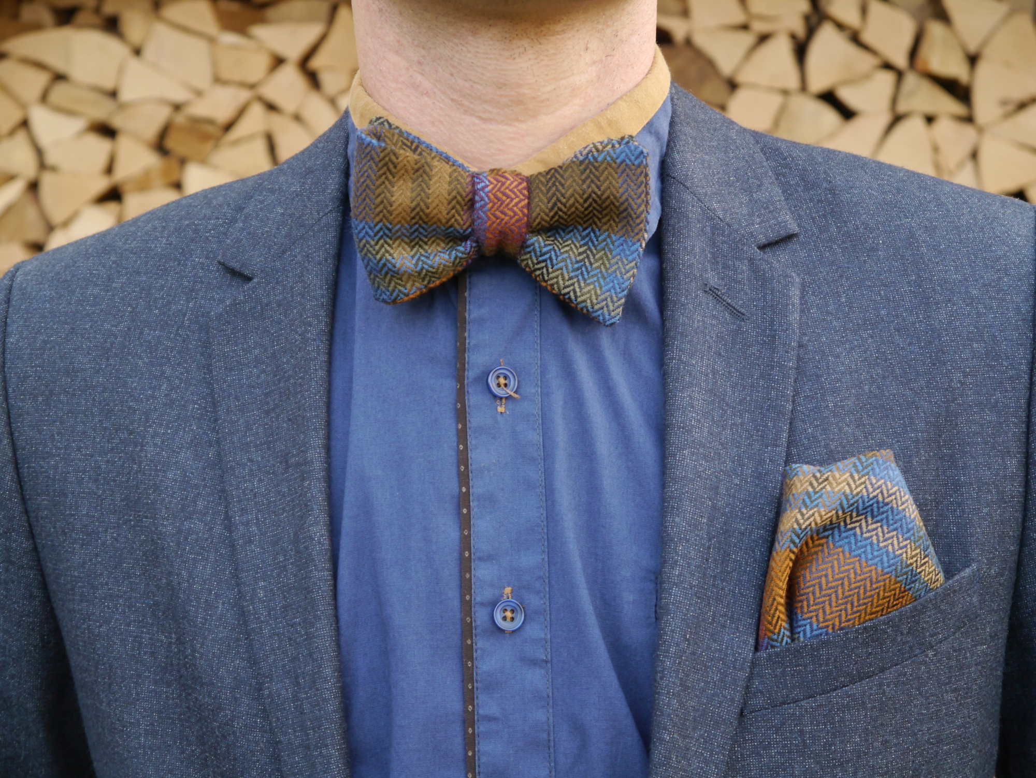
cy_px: 389
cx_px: 518
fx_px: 1677
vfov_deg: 26.1
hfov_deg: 34.3
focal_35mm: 56
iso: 400
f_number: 4.8
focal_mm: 28
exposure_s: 1/60
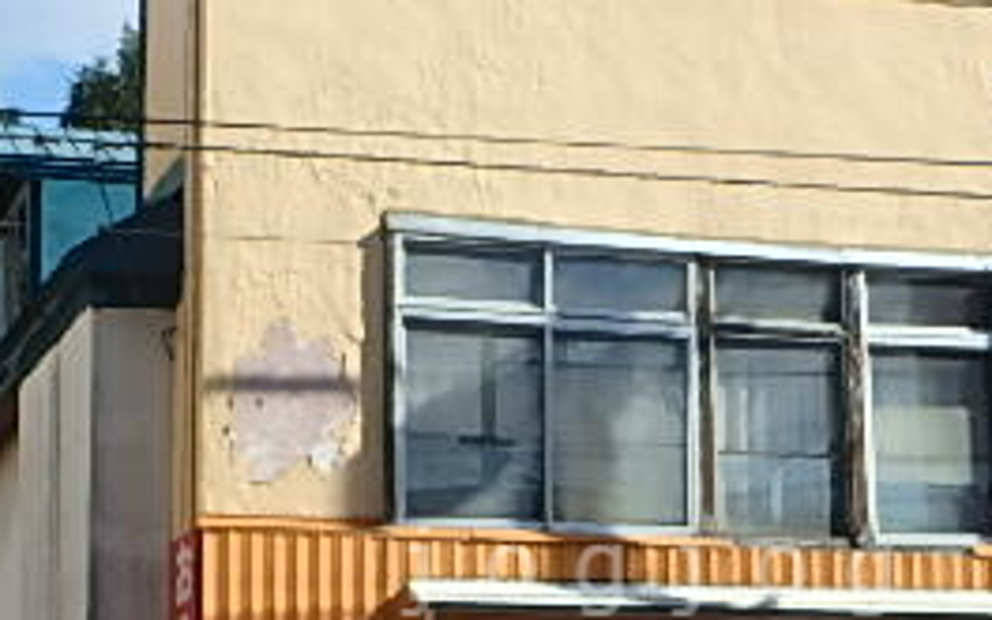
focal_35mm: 108
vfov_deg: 12.0
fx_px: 2920
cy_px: 571
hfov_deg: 19.2
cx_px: 658
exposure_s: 1/500
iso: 125
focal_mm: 7.5
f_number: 5.2
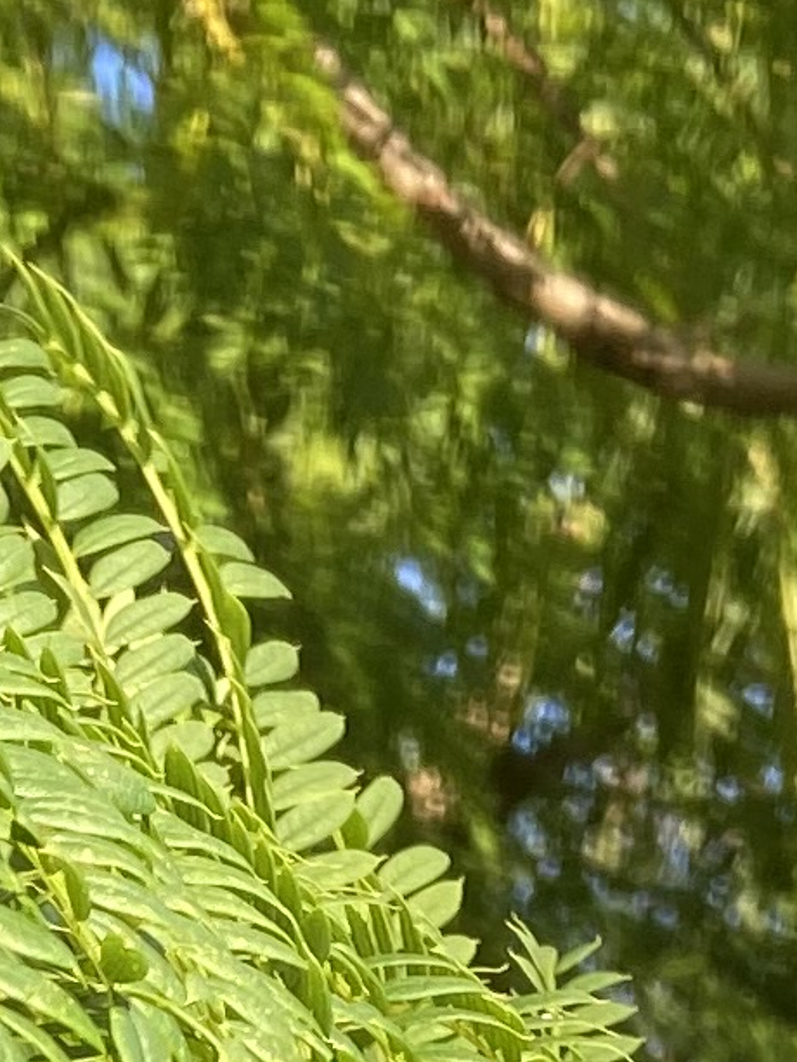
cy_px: 2207
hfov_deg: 8.6
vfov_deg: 10.5
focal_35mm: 171
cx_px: -156
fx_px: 5248
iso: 32
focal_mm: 4.25
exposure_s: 1/400
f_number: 1.8
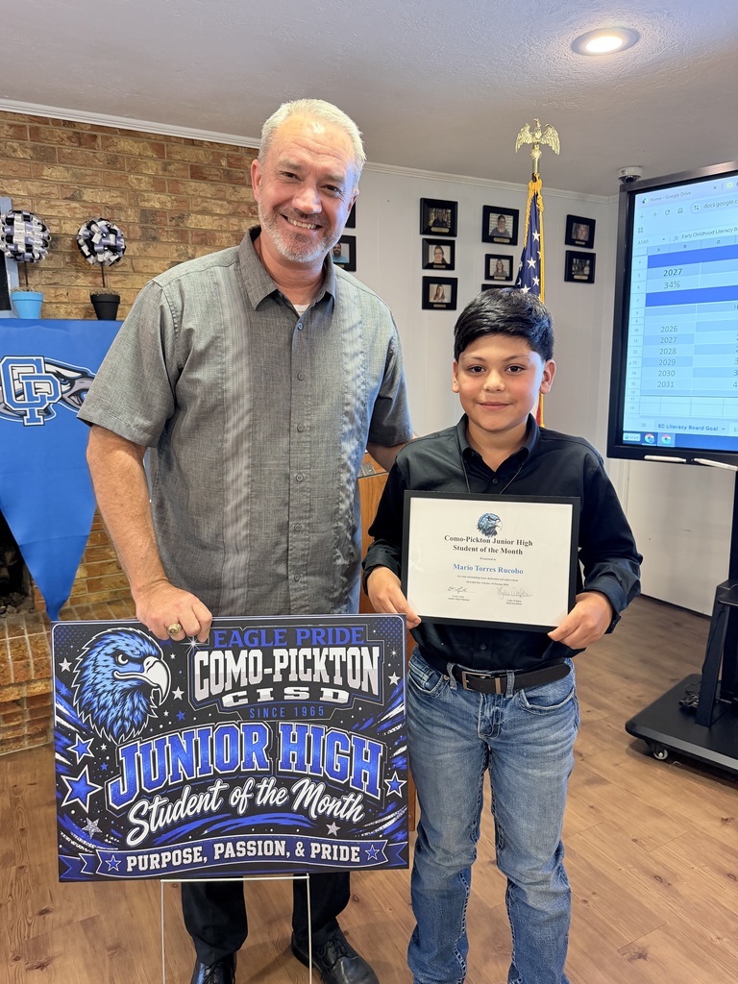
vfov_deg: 71.6
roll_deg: +0.9
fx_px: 682
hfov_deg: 56.8
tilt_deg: -8.8
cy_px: 492
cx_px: 369
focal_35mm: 24
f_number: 1.78
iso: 250
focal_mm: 6.76
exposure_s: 1/60
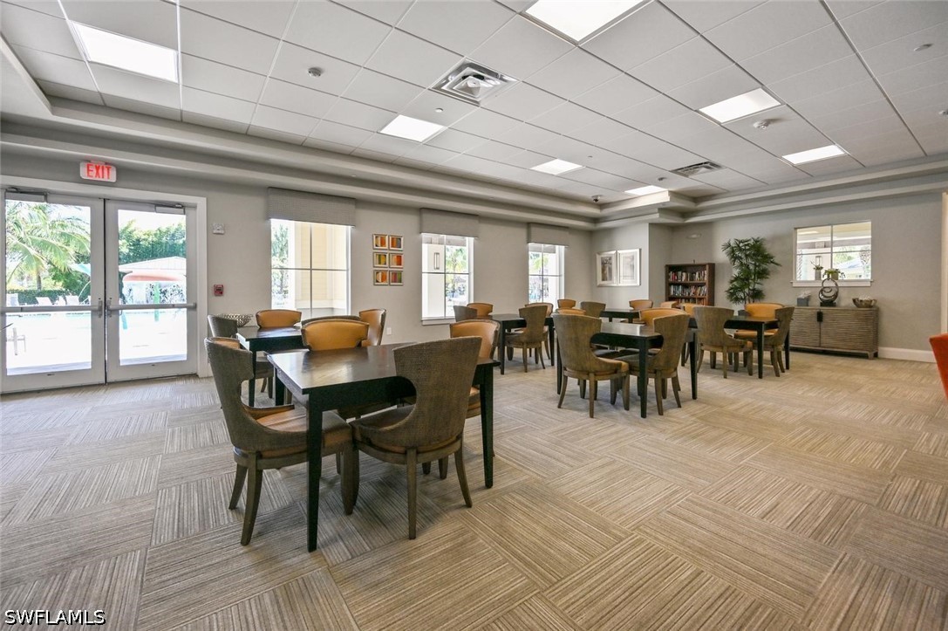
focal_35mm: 14
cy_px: 316
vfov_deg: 81.1
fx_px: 368
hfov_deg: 104.3
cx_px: 474
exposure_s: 1/80
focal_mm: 14
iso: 200
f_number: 5.6
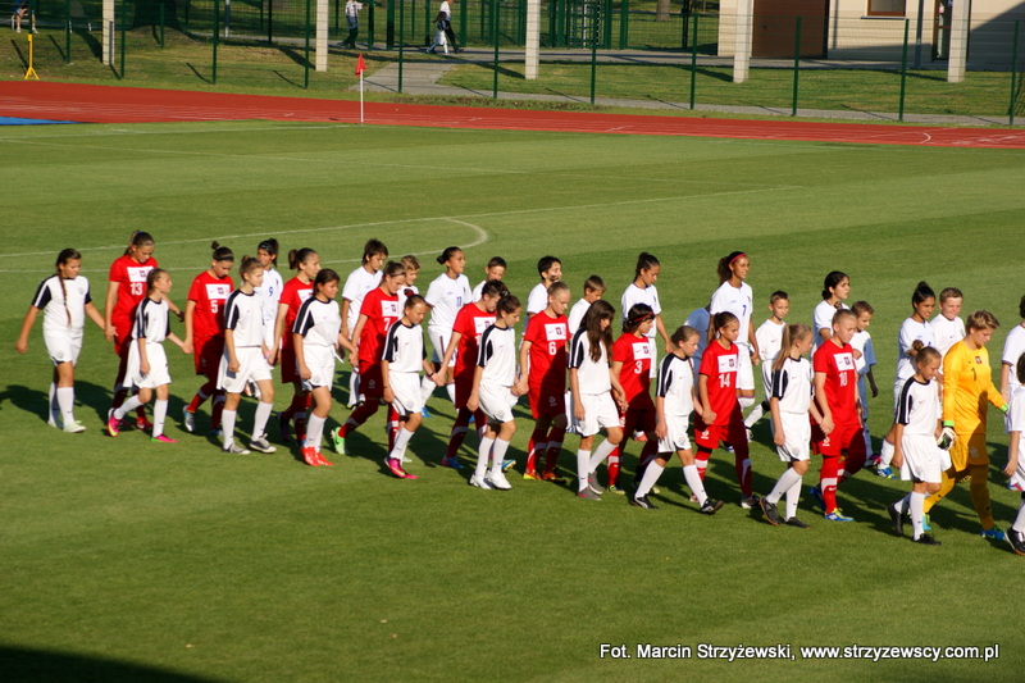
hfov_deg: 11.4
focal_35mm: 180
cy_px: 342
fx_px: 5124
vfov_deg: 7.6
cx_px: 512
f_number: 5.6
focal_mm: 120
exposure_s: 1/640
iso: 100
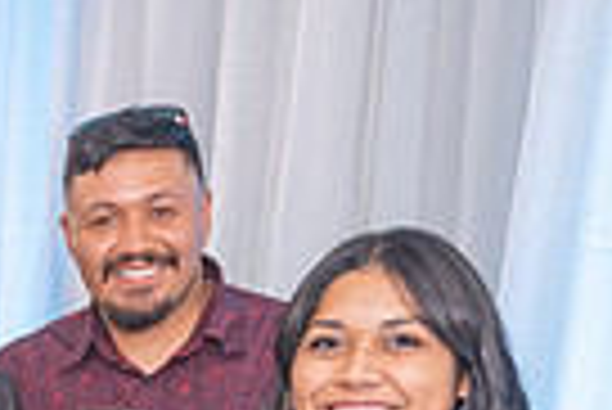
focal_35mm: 102
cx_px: -414
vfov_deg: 12.5
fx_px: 1736
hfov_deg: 17.2
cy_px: 687
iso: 1000
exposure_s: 1/160
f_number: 3.2
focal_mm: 24
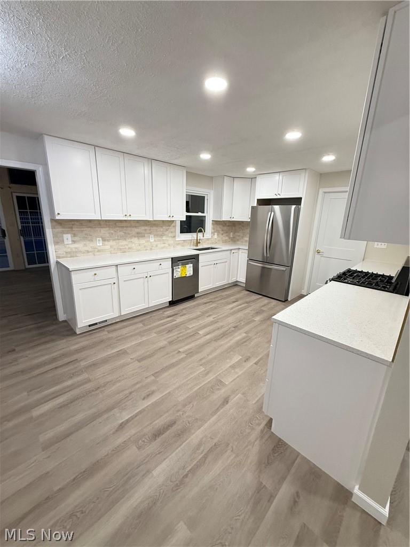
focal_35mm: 14
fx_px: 221
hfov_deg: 85.7
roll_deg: -2.6
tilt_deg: -15.2
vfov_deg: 102.1
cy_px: 274
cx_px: 205
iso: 400
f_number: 2.2
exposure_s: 1/120
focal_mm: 2.22
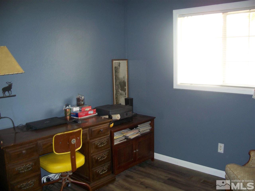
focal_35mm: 37
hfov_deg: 50.1
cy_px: 96
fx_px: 273
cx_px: 128
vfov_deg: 38.7
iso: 200
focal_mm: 7.8
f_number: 2.8
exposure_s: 1/60
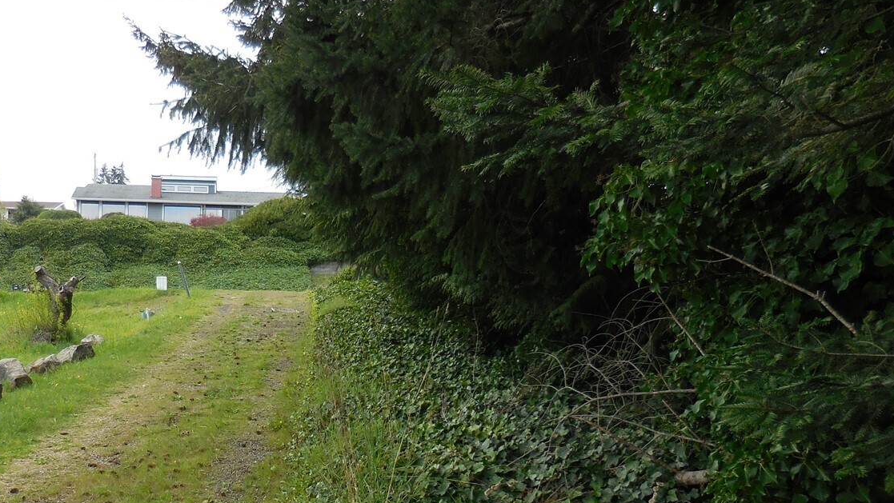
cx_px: 271
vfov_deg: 30.0
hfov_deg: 50.3
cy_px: 373
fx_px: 925
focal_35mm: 39
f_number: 3.3
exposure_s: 1/250
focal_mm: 4.5
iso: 125
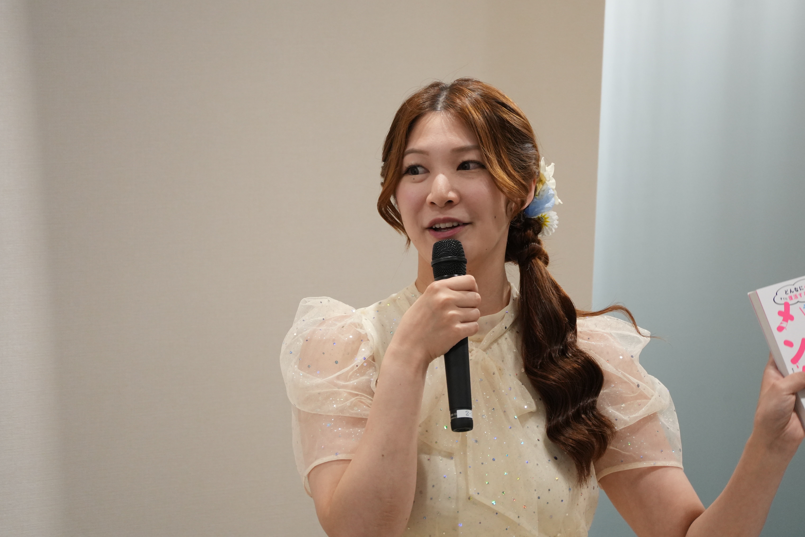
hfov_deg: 6.7
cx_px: 460
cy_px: 249
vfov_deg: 4.5
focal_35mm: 306
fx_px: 6842
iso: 3200
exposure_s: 1/250
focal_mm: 265
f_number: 6.3
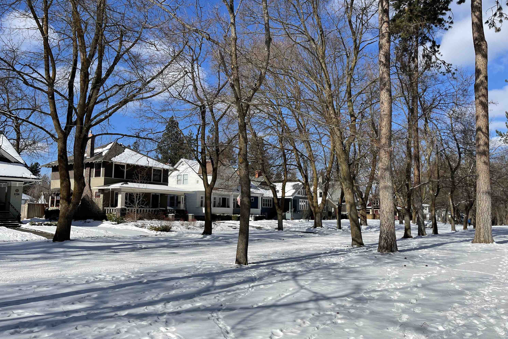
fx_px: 395
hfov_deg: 65.5
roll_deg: -0.6
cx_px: 262
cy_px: 174
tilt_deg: +5.4
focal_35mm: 28
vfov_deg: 46.4
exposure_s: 1/5917
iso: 32
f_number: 1.6
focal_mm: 5.1
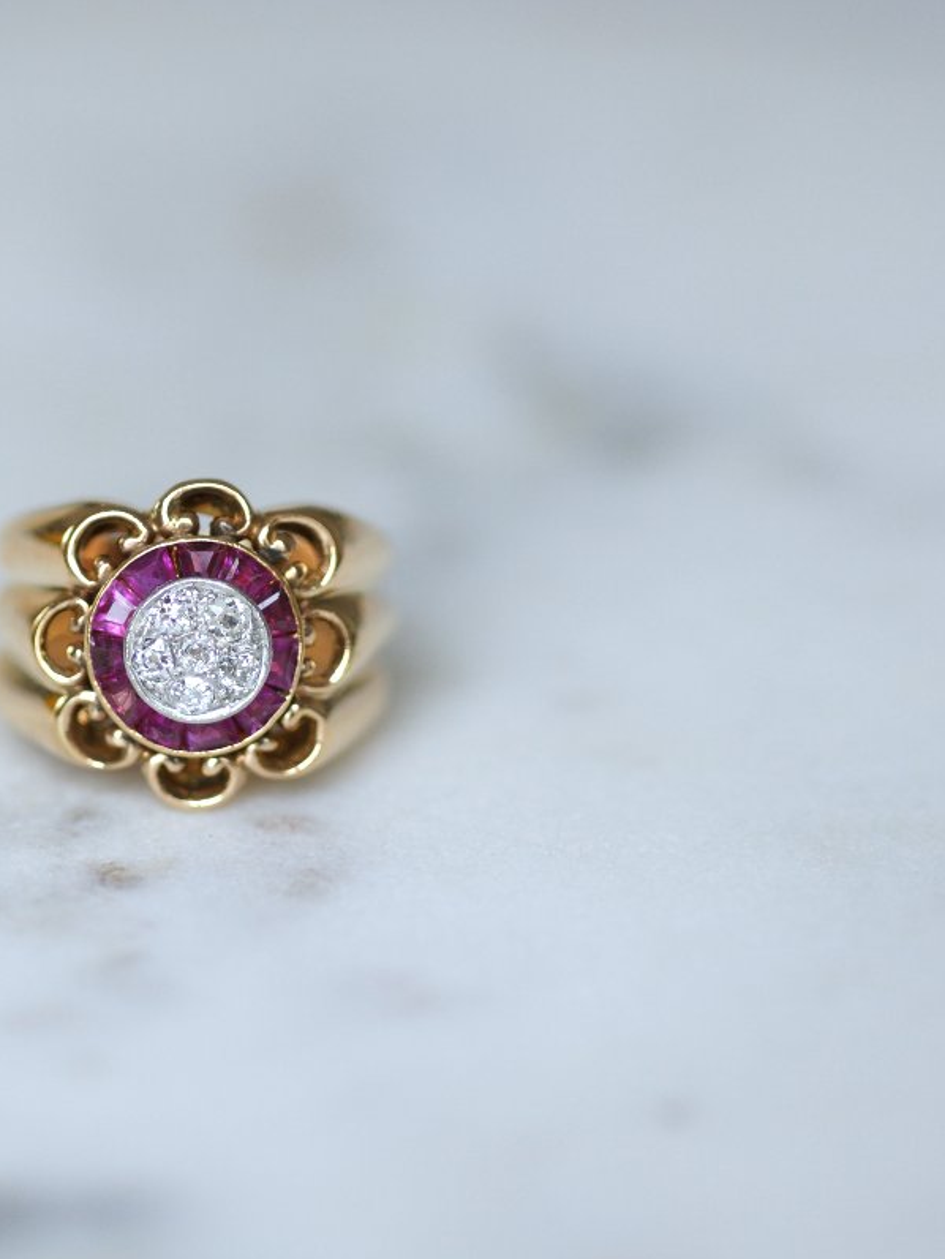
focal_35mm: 152
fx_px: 5531
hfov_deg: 9.7
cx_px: 201
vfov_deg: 13.0
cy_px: 630
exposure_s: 1/125
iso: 250
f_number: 2.8
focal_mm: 70
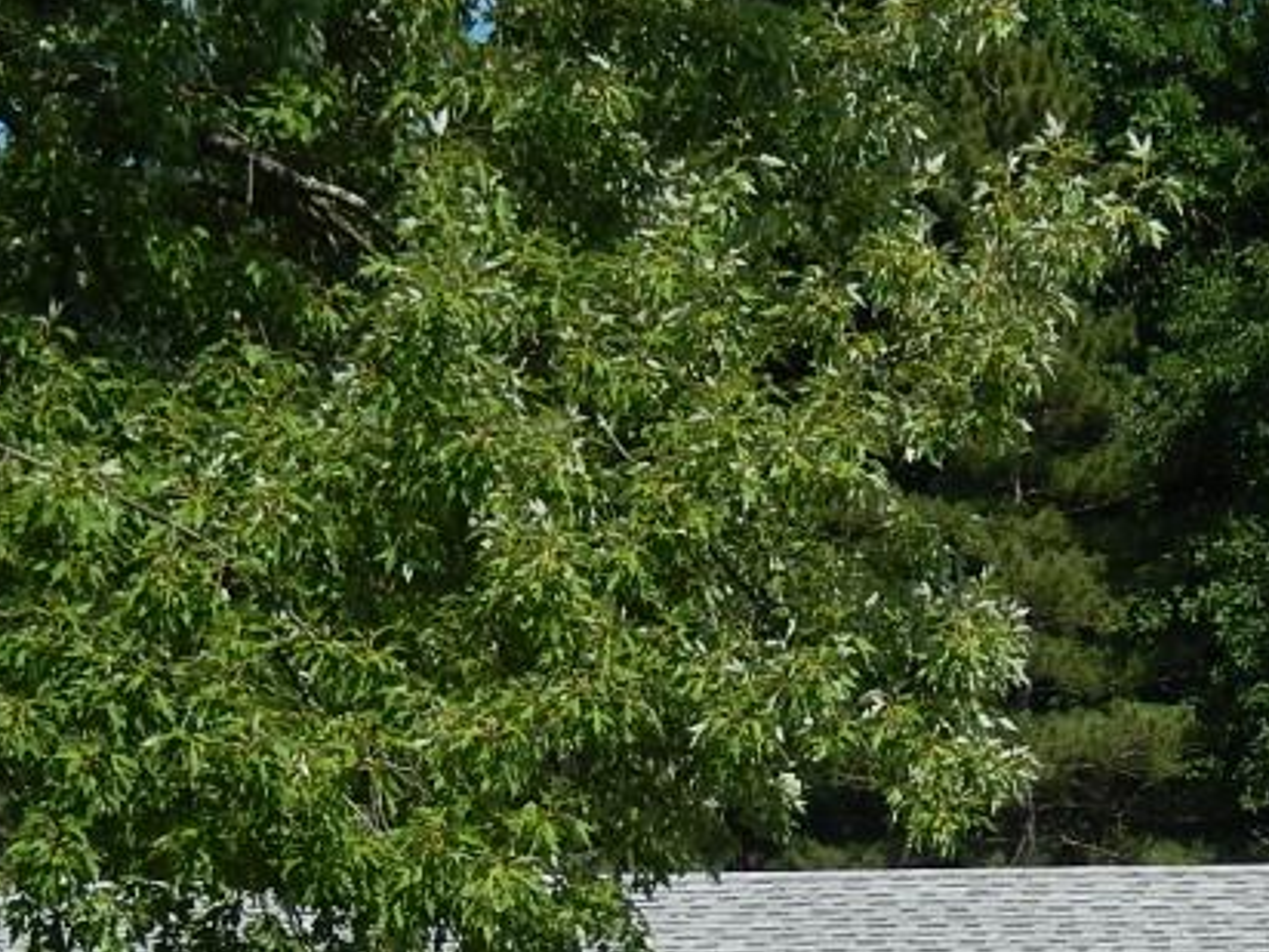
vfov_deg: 10.2
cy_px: 1054
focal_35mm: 144
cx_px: 887
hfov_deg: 13.7
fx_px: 5279
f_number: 4.6
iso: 125
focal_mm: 10.4
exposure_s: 1/800
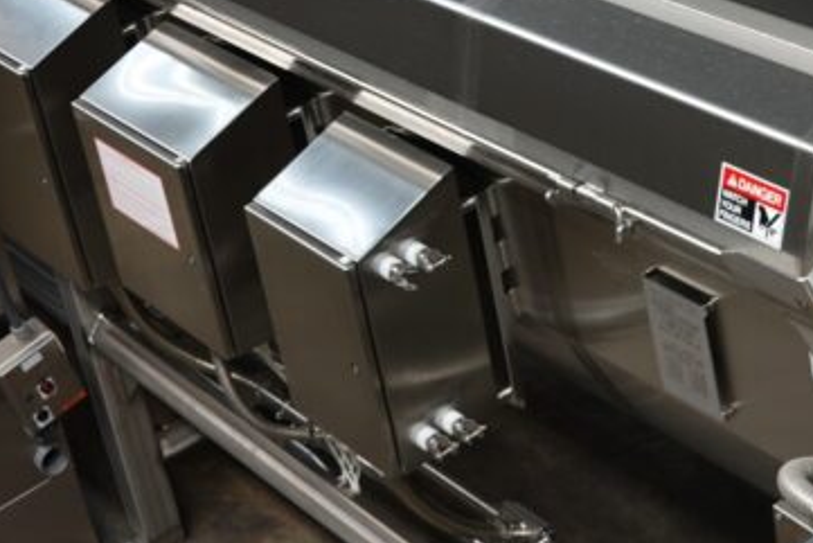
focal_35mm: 85
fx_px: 1920
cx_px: 556
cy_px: -3
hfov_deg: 23.8
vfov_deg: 15.8
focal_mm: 11.29
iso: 125
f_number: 3.5
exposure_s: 1/30
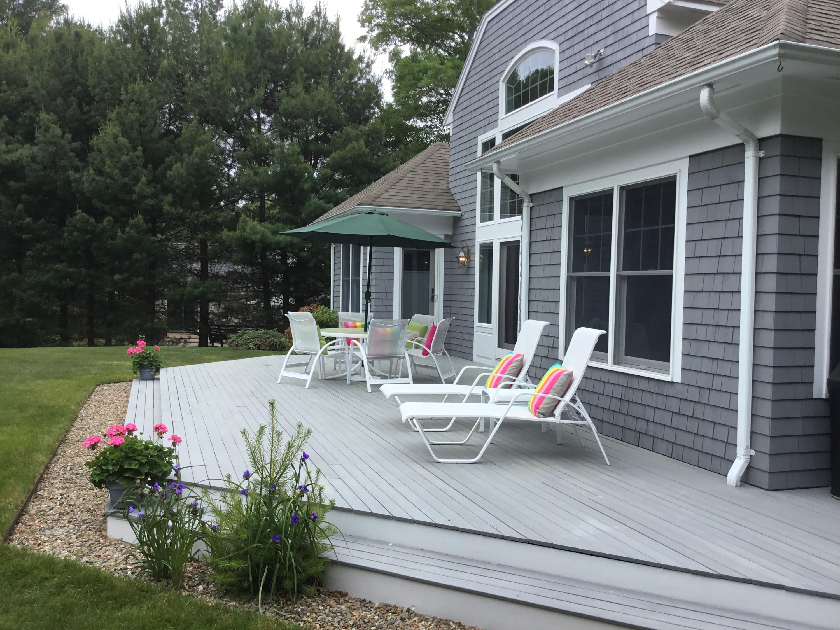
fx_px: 752
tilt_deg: -1.3
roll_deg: -0.4
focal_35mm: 31
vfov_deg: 45.4
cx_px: 420
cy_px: 315
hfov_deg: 58.4
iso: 25
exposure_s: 1/849
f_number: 2.4
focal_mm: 3.3
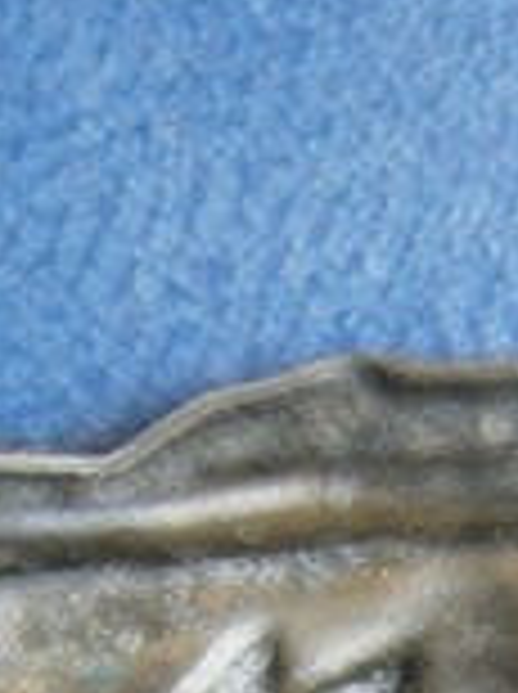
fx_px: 4082
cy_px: 1447
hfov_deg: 7.2
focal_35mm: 204
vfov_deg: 9.1
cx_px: 541
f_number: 3.4
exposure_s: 1/10
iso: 125
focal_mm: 8.3
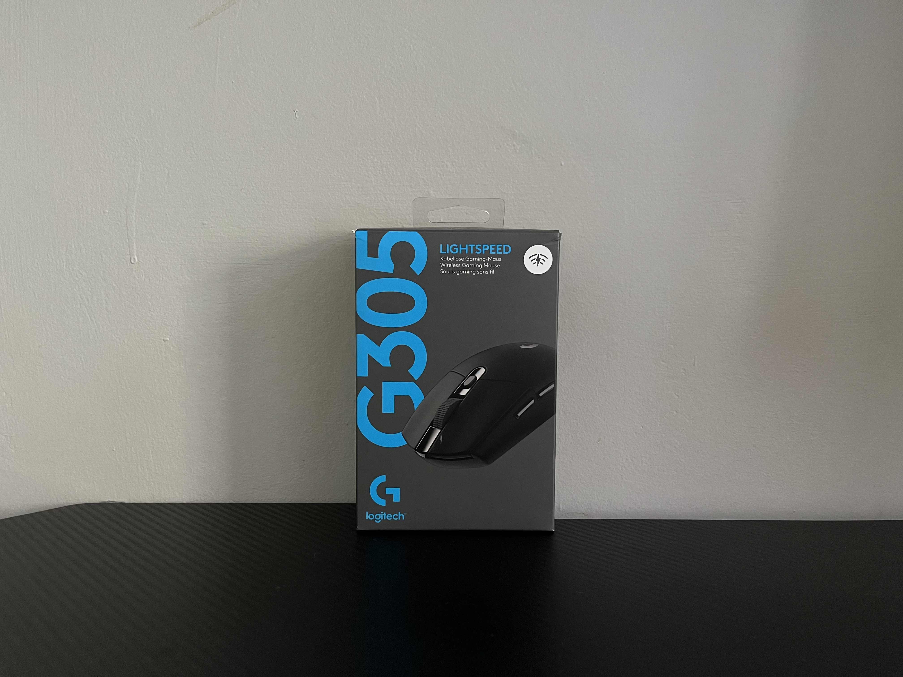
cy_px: 338
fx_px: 678
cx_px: 452
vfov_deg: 53.1
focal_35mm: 26
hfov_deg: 67.3
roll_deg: +0.5
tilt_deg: -5.7
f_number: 1.6
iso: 640
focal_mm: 5.1
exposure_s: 1/30
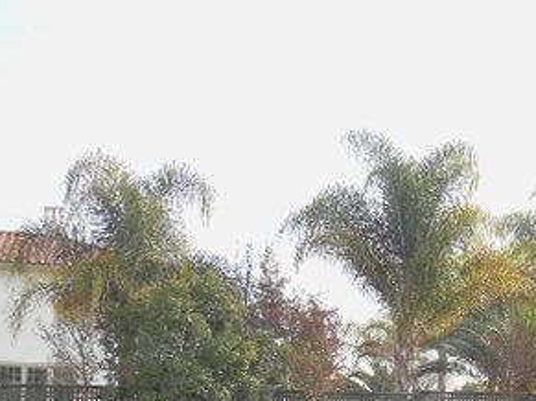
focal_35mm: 66
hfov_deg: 28.5
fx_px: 1022
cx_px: 464
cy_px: 364
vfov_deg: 21.7
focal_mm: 5.3
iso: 125
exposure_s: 1/640
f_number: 3.2
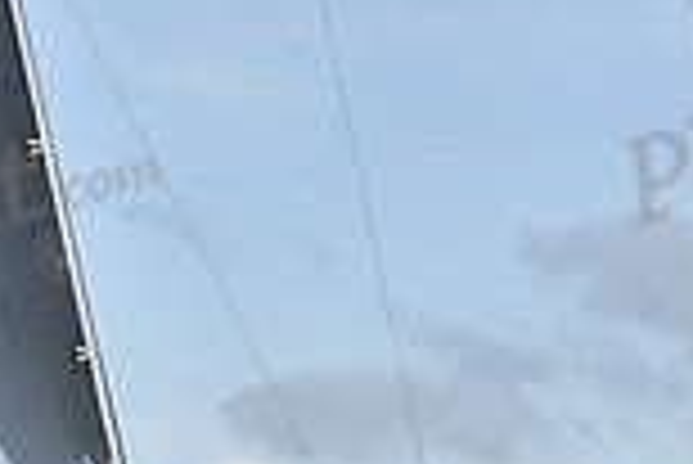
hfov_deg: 7.8
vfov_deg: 5.2
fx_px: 5067
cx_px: 396
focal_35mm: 263
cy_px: 822
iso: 200
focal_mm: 70
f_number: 6.3
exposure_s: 1/1250
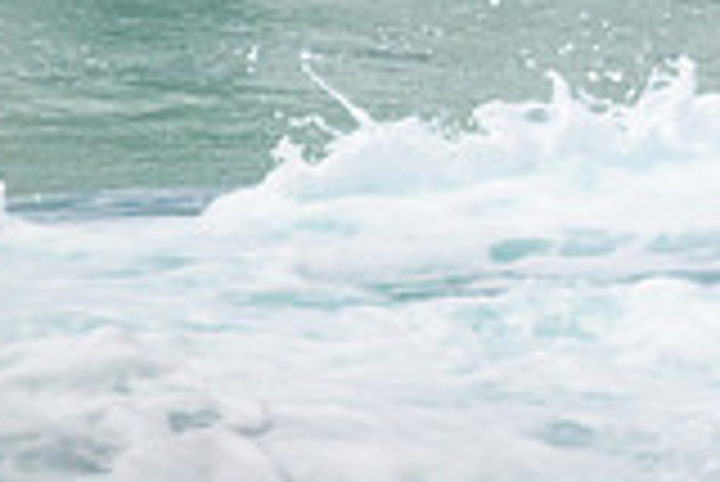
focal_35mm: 2892
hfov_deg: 0.7
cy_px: -372
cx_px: 1238
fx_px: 57891
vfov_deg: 0.5
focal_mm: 800
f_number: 11
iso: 1250
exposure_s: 1/3200
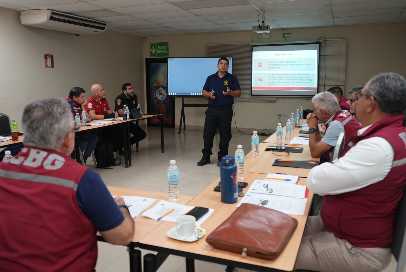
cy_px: 136
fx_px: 350
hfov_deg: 60.2
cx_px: 203
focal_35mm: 31
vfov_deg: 42.4
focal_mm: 31
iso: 640
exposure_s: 1/40
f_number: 3.5
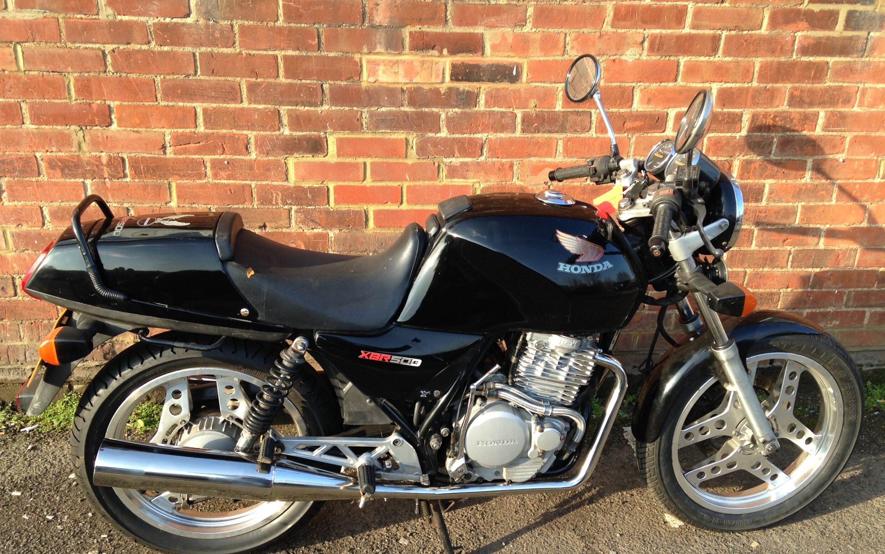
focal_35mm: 36
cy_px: 316
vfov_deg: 35.3
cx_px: 448
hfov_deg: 54.0
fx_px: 868
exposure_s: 1/225
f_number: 2.4
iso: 50
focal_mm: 4.12
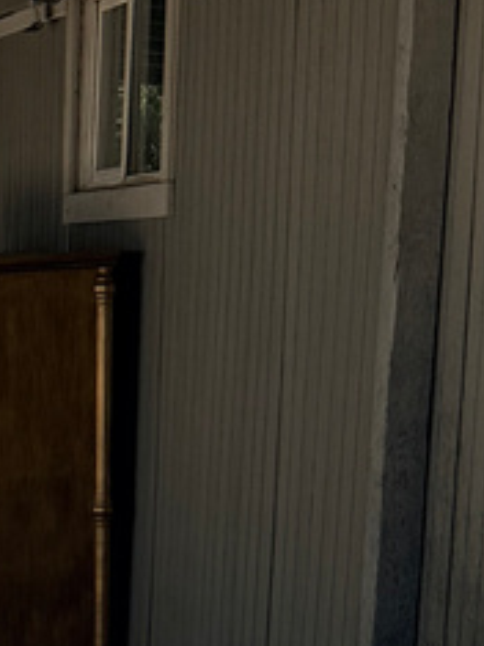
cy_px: 885
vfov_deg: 12.1
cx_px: -437
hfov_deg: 9.0
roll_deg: +0.6
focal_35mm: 157
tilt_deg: -11.6
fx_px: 2930
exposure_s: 1/4167
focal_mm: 6.76
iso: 80
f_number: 1.78
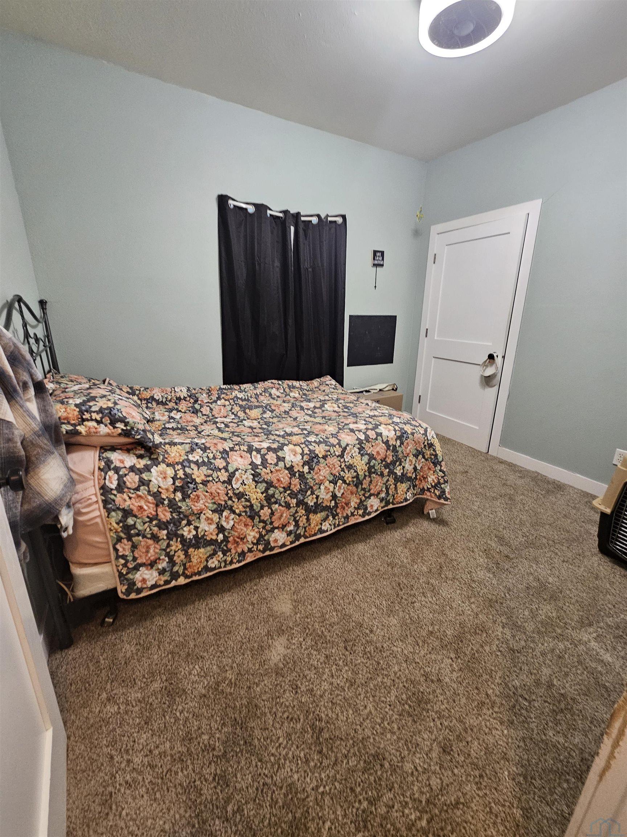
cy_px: 418
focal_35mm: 13
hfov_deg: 89.9
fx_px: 314
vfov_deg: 106.2
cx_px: 314
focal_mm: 2.2
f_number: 2.2
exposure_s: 1/40
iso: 400
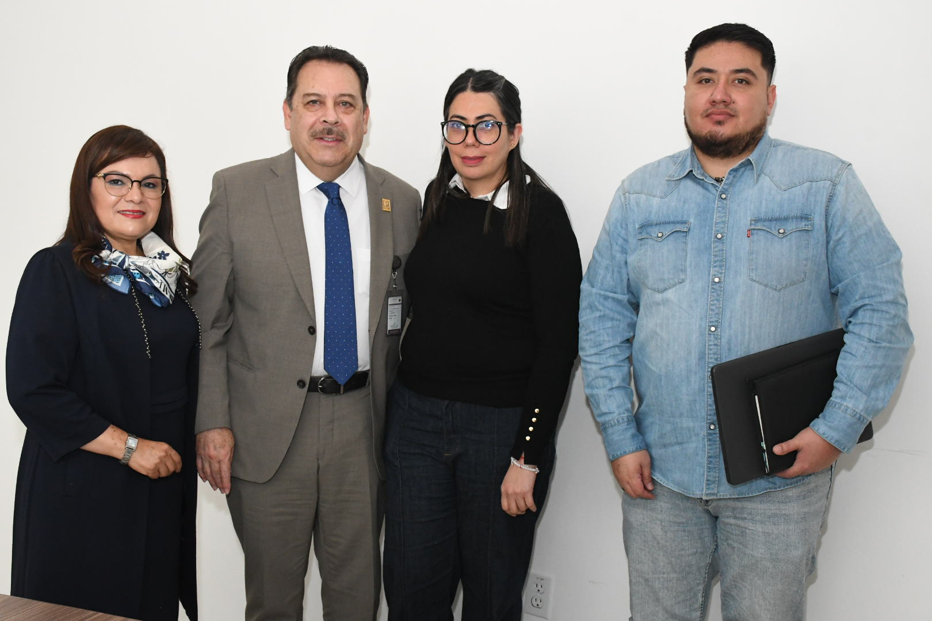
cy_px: 310
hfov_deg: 43.6
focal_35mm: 45
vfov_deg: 29.9
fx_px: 1165
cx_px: 466
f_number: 7.1
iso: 3200
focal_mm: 30
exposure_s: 1/160
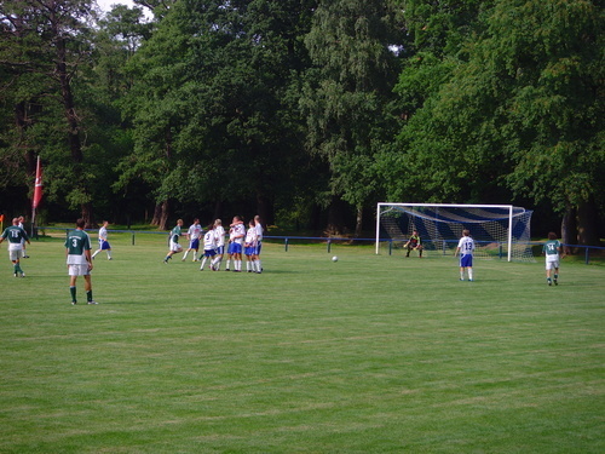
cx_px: 302
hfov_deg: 24.4
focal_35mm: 80
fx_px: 1398
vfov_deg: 18.4
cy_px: 227
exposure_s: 1/250
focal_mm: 13.7
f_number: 4.2
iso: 80
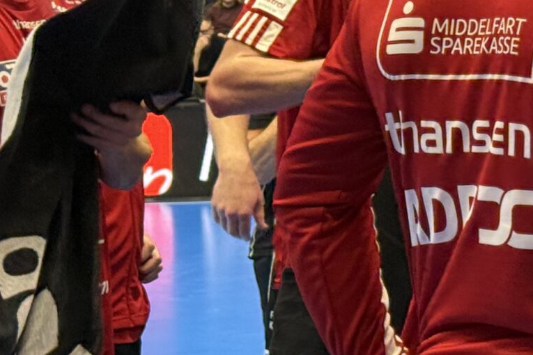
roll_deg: +0.7
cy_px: -45
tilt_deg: +1.7
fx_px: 2472
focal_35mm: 167
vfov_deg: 8.2
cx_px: 809
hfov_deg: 11.7
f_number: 1.78
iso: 160
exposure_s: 1/111
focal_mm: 6.76
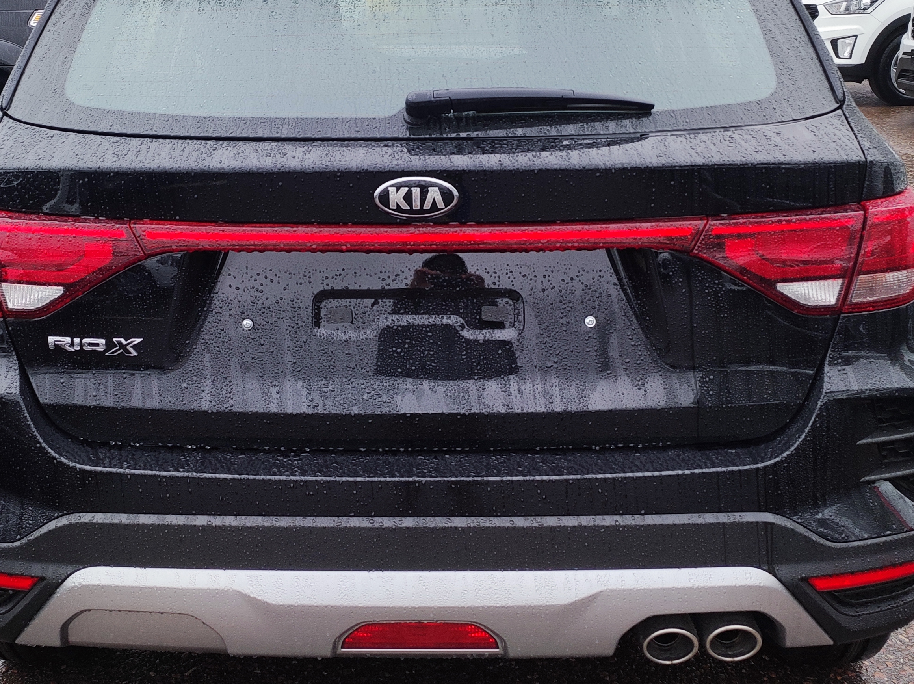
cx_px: 408
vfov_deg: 41.4
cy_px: 258
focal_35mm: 34
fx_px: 897
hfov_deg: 53.9
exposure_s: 1/100
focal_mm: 4.74
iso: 51
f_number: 1.79
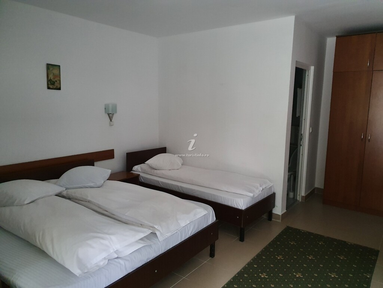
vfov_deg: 53.1
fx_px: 288
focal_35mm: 26
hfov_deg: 67.3
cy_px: 144
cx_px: 192
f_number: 1.5
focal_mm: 4.32
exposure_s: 1/33
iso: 640
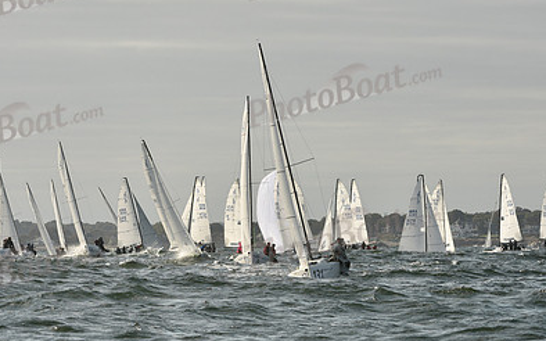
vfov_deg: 4.4
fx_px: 4463
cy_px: 184
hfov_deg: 7.0
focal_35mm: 300
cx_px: 176
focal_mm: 200
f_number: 9
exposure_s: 1/1250
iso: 320
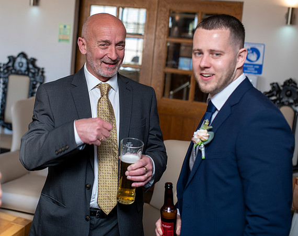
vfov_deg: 28.5
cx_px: 108
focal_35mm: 52
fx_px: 460
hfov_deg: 35.7
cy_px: 78
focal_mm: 35
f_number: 2.5
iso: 320
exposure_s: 1/100
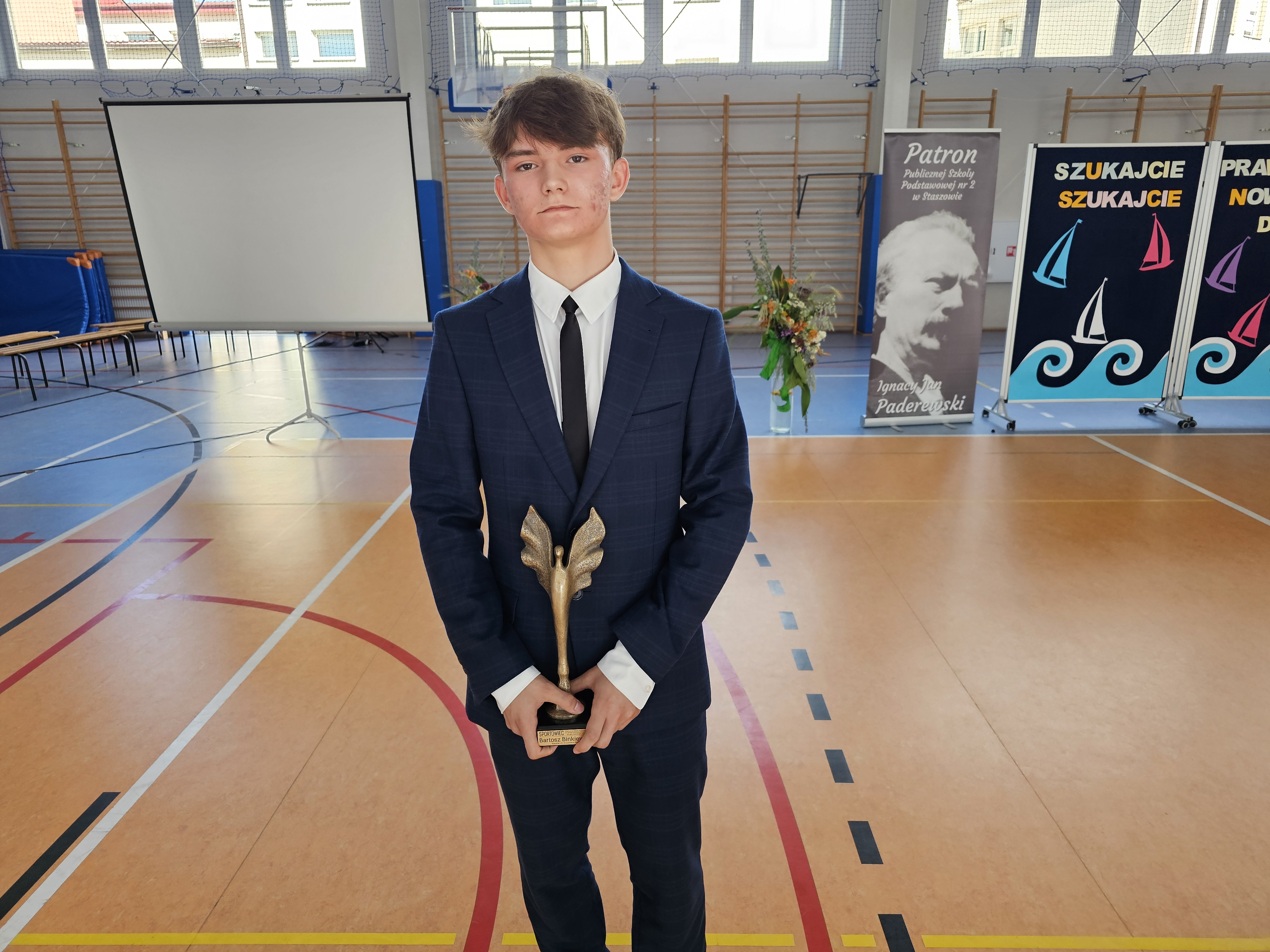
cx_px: 635
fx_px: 844
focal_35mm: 23
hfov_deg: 73.9
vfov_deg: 58.9
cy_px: 476
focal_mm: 6.3
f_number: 1.7
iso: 80
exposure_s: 1/100
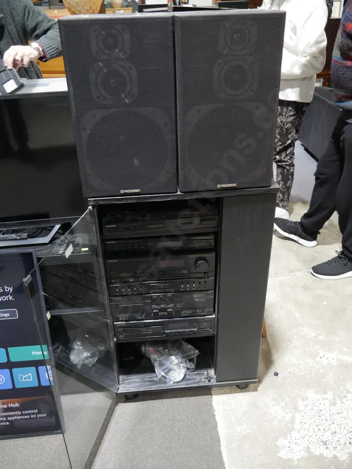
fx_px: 406
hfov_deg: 46.8
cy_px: 234
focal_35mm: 30
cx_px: 176
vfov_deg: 59.9
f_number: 3.6
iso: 1000
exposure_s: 1/60
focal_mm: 15
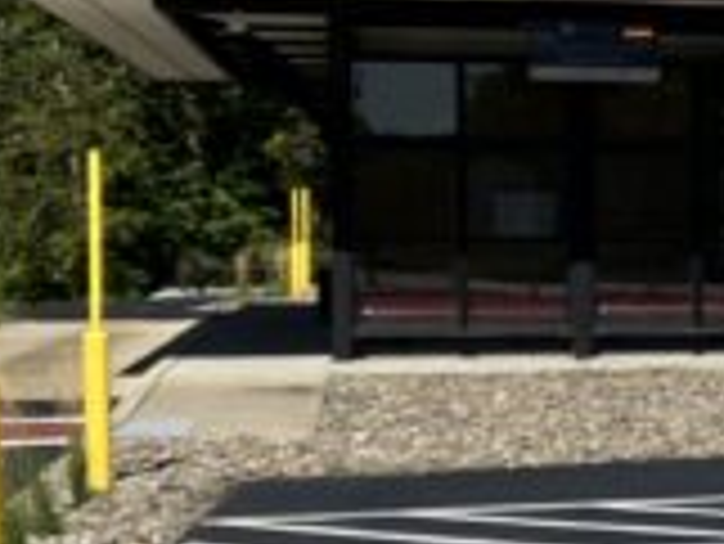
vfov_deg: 13.3
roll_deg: -0.2
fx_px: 2323
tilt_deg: -3.5
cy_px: 351
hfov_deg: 16.8
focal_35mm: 111
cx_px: 899
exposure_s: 1/3247
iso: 32
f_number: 1.8
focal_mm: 3.99
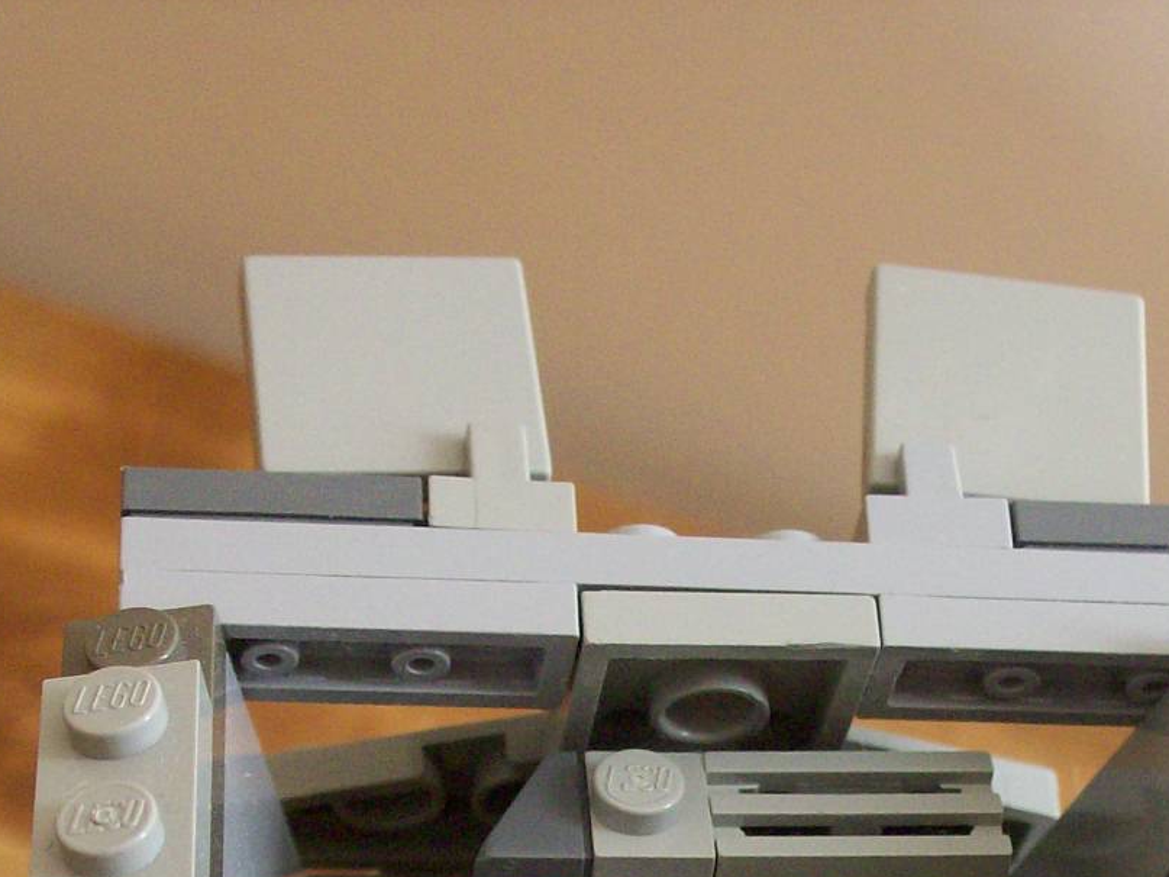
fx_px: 3748
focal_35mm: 111
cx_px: 676
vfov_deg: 13.2
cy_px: 858
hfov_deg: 17.7
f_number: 3.4
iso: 160
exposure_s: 1/47.3
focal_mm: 9.4
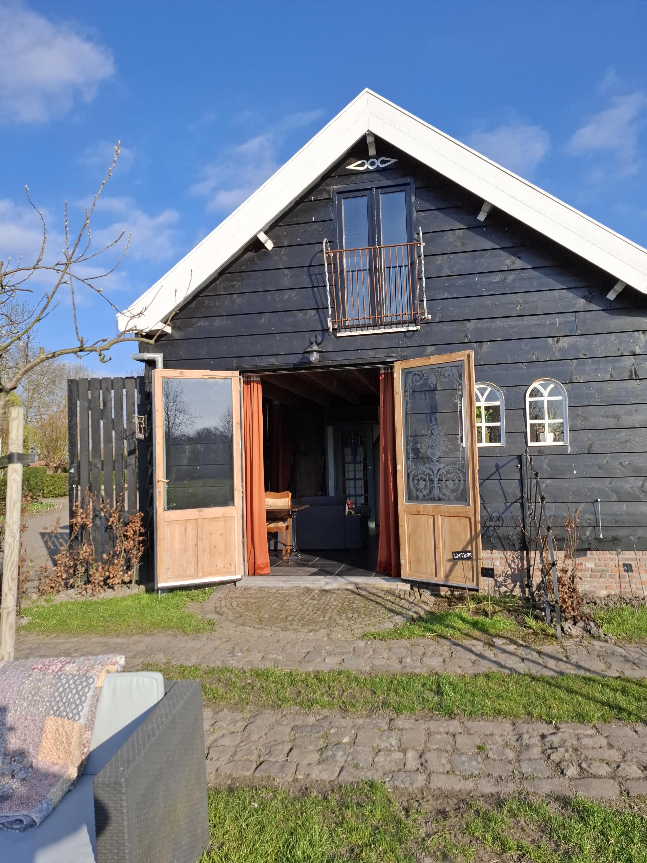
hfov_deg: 58.9
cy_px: 432
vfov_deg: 73.9
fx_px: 573
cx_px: 324
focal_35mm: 23
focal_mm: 5.54
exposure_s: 1/2033
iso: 50
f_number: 1.8
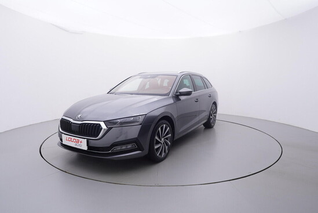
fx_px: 199
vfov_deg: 56.2
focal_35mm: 22
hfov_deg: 77.3
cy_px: 106
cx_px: 159
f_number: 5
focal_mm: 15
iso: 200
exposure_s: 1/80
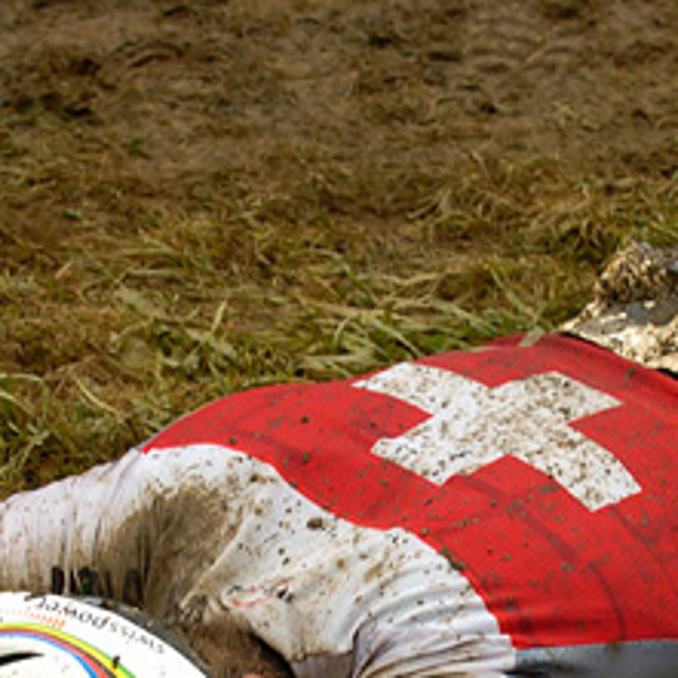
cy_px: 597
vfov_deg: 7.2
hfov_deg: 7.2
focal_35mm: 242
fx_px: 5363
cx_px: 430
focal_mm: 70
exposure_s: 1/250
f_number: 4.5
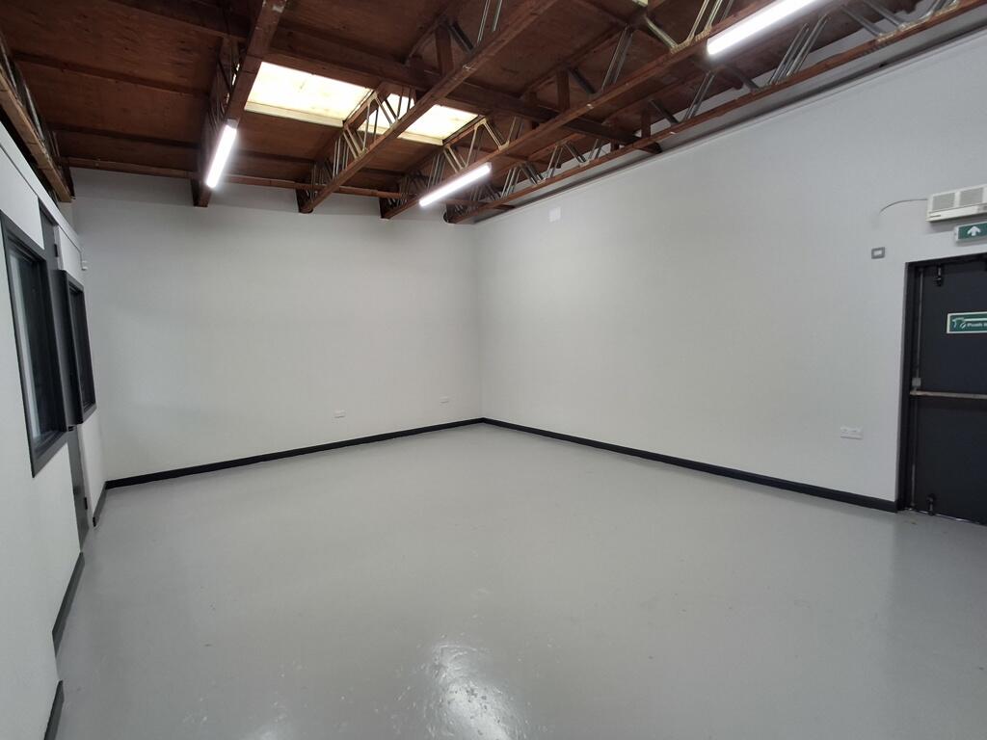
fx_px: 456
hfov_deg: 94.5
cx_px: 494
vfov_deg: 78.1
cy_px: 370
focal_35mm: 16
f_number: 2.2
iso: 40
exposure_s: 1/50
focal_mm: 1.64
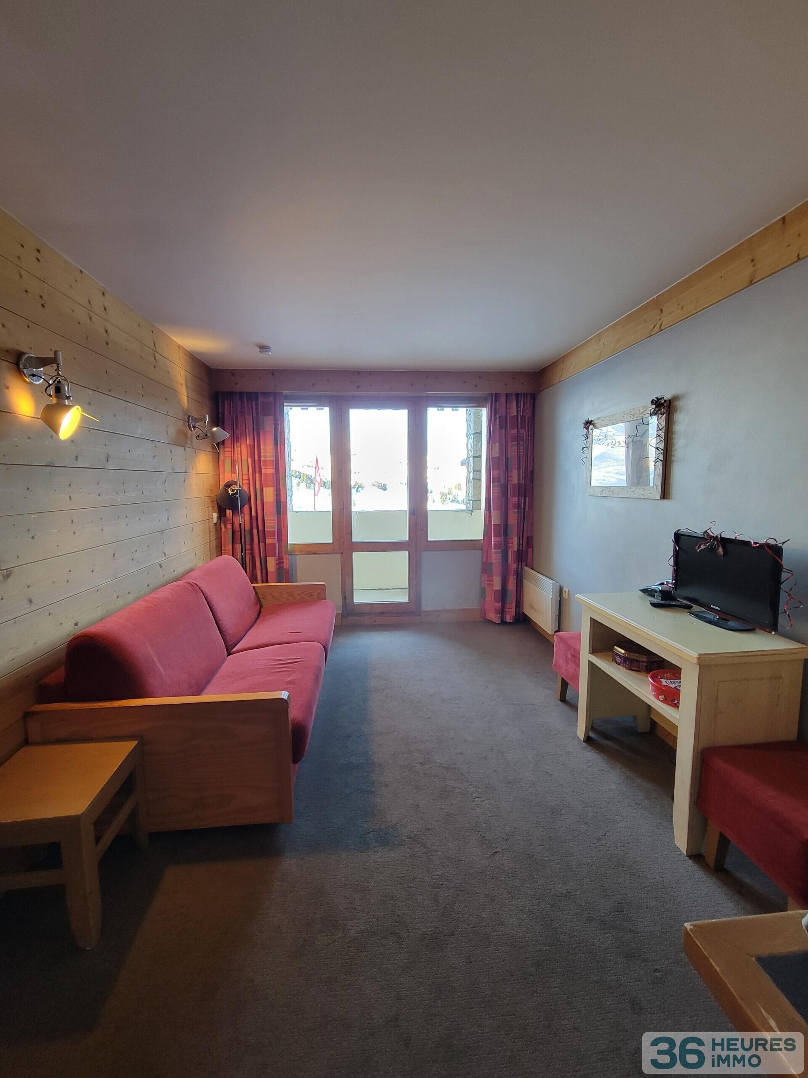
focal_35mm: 13
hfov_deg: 89.9
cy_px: 539
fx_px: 405
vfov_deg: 106.2
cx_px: 404
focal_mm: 2.2
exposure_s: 1/50
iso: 200
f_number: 2.2
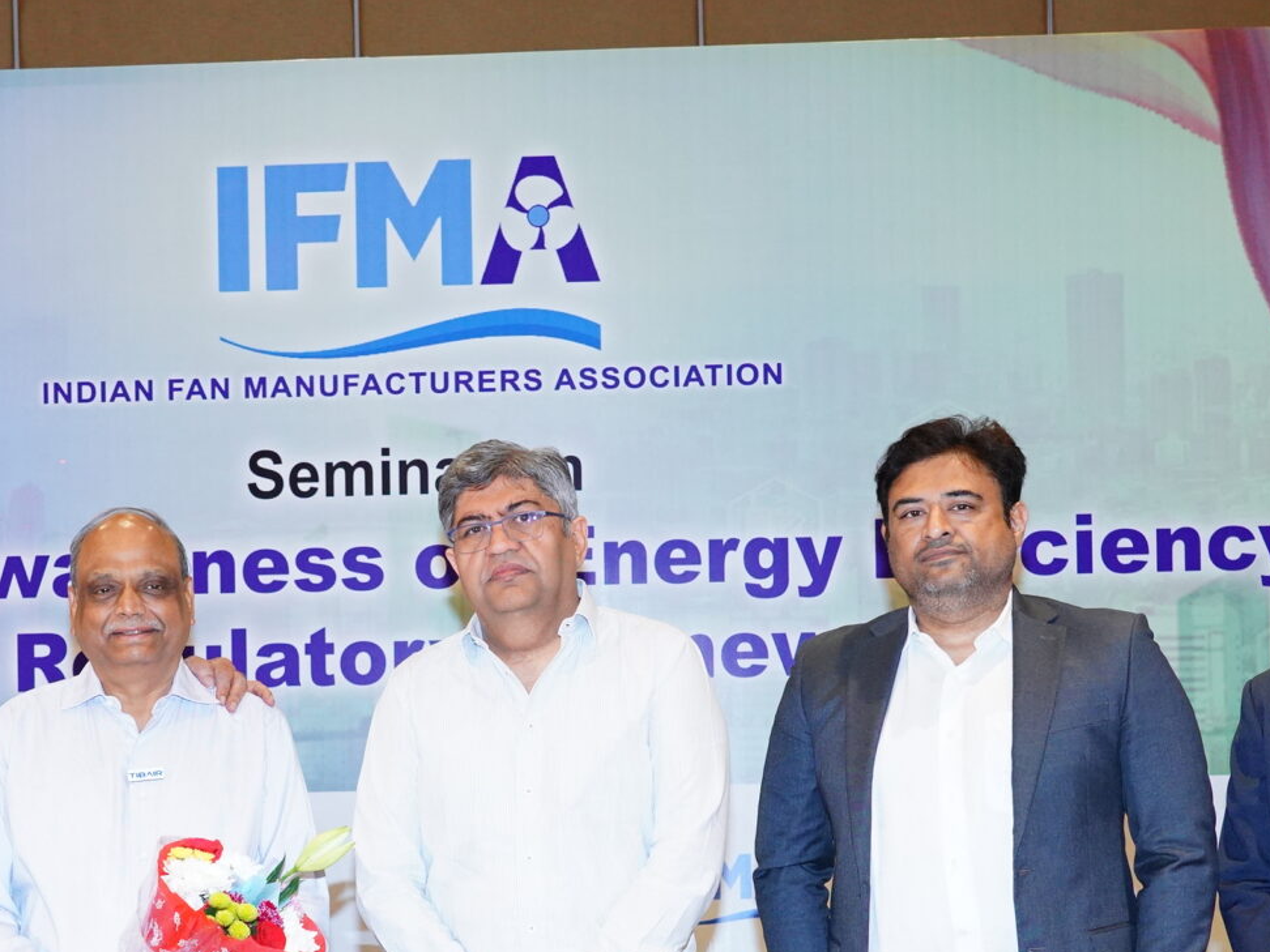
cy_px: 883
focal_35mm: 81
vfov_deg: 17.9
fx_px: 2972
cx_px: 408
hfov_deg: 24.0
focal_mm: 32
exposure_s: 1/160
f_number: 5
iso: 2500
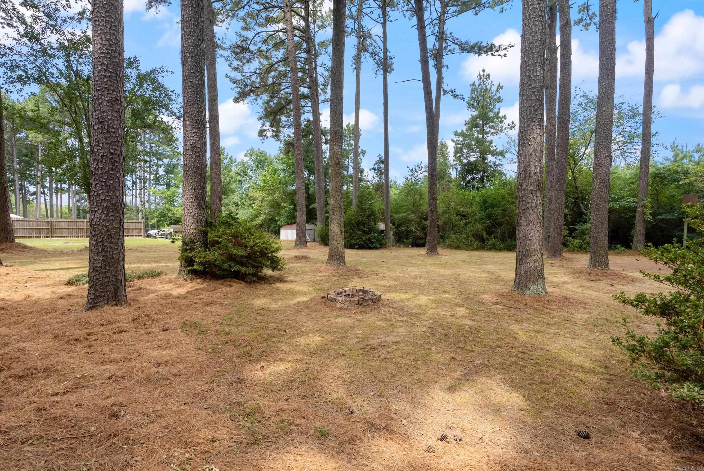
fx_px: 313
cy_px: 236
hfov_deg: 96.7
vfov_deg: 73.8
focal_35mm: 16
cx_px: 352
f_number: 9
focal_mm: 16
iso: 640
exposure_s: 1/100
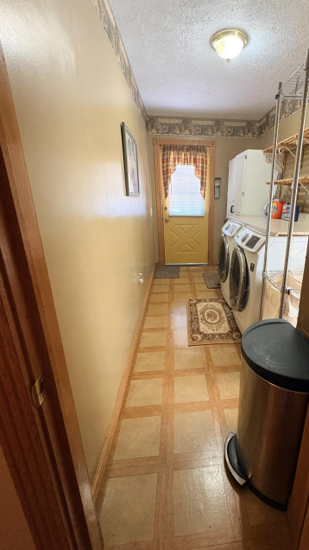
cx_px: 201
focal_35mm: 16
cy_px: 269
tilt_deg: -17.2
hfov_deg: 65.7
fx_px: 233
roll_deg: -0.4
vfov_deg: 99.3
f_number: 2.2
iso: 640
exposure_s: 1/60
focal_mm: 2.22
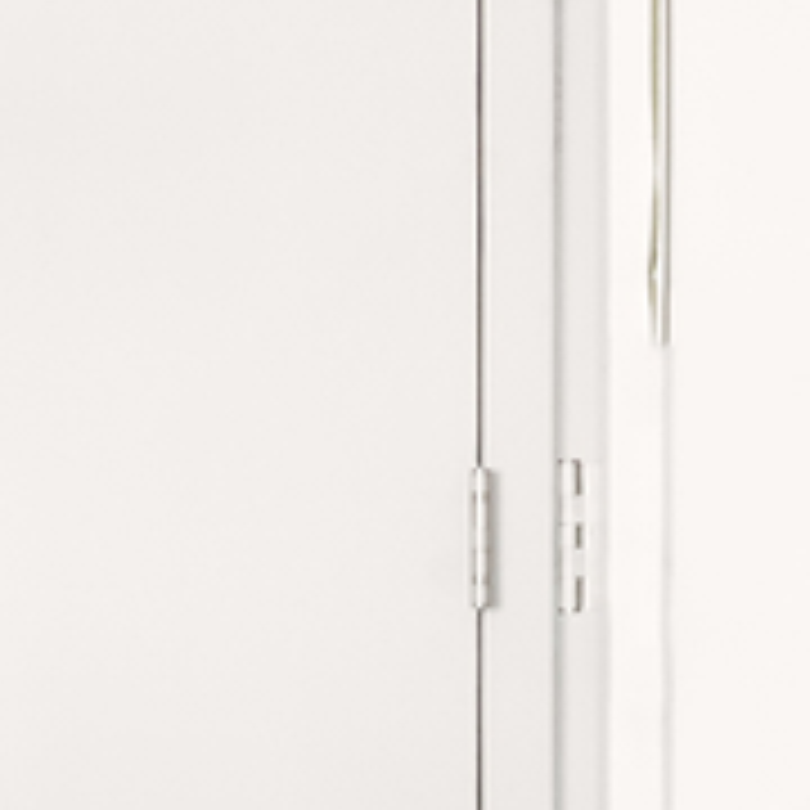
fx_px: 3600
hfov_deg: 8.9
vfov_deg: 12.8
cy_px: 547
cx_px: -2016
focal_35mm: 136
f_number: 20
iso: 800
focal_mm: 15
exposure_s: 1.3
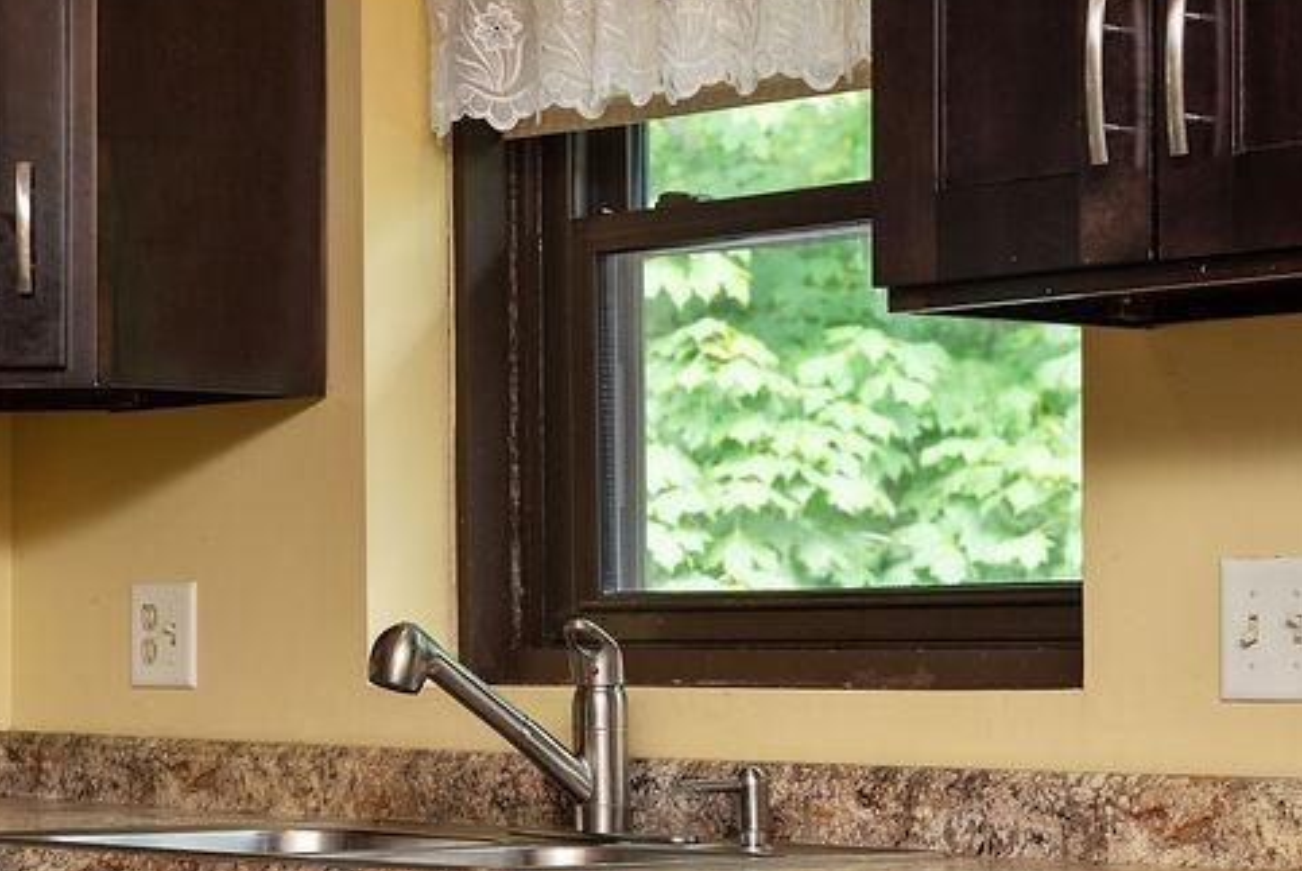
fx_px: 3837
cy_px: 755
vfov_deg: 12.9
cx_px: 412
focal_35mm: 106
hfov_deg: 19.2
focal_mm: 50
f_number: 5.6
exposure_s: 1/60
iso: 400
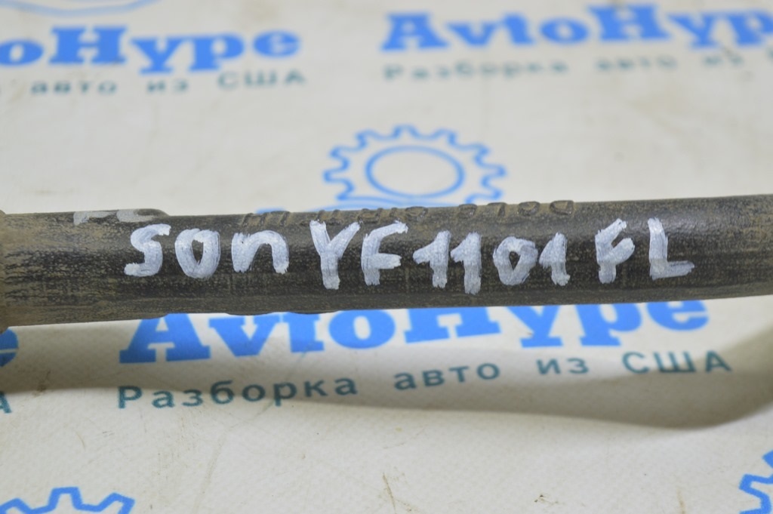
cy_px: 257
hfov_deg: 24.6
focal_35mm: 82
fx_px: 1770
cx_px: 386
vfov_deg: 16.5
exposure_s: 1/20
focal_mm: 55
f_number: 5.6
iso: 400
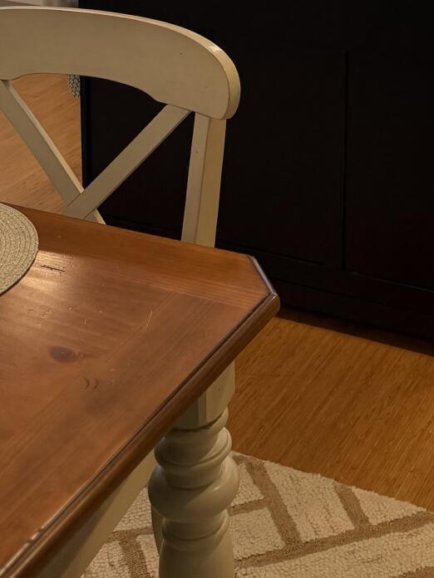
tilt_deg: -9.9
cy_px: -153
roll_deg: -0.7
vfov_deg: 24.8
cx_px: 451
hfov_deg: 20.5
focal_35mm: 69
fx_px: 1153
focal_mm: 6.76
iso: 160
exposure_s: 1/60
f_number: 1.78
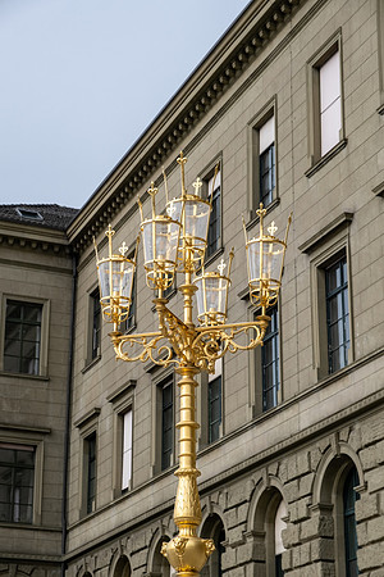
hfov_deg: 16.5
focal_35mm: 83
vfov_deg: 24.5
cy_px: 288
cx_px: 192
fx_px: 1328
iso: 320
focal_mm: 55
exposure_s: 1/800
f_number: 5.6
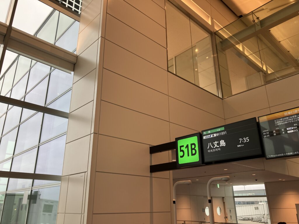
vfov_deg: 49.7
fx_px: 242
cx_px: 150
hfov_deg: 63.4
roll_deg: -0.7
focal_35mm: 28
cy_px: 112
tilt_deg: +21.8
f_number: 1.8
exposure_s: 1/100
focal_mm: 3.99
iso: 32
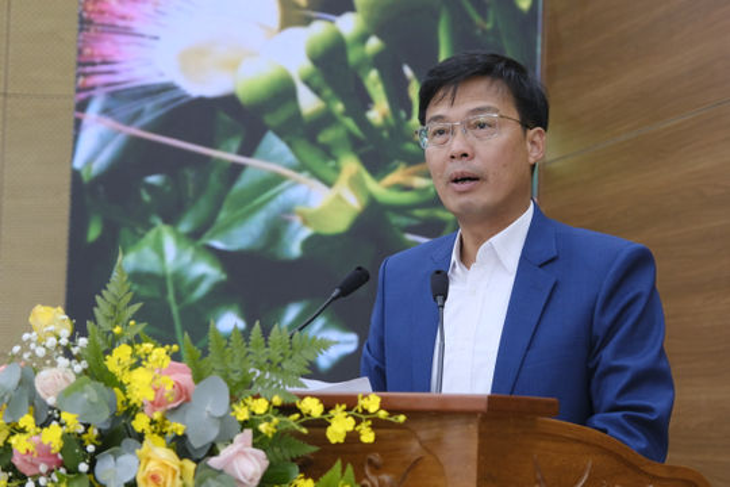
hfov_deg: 26.7
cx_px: 365
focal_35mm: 76
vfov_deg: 17.9
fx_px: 1541
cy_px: 244
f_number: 4
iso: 1250
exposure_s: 1/150
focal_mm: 50.5
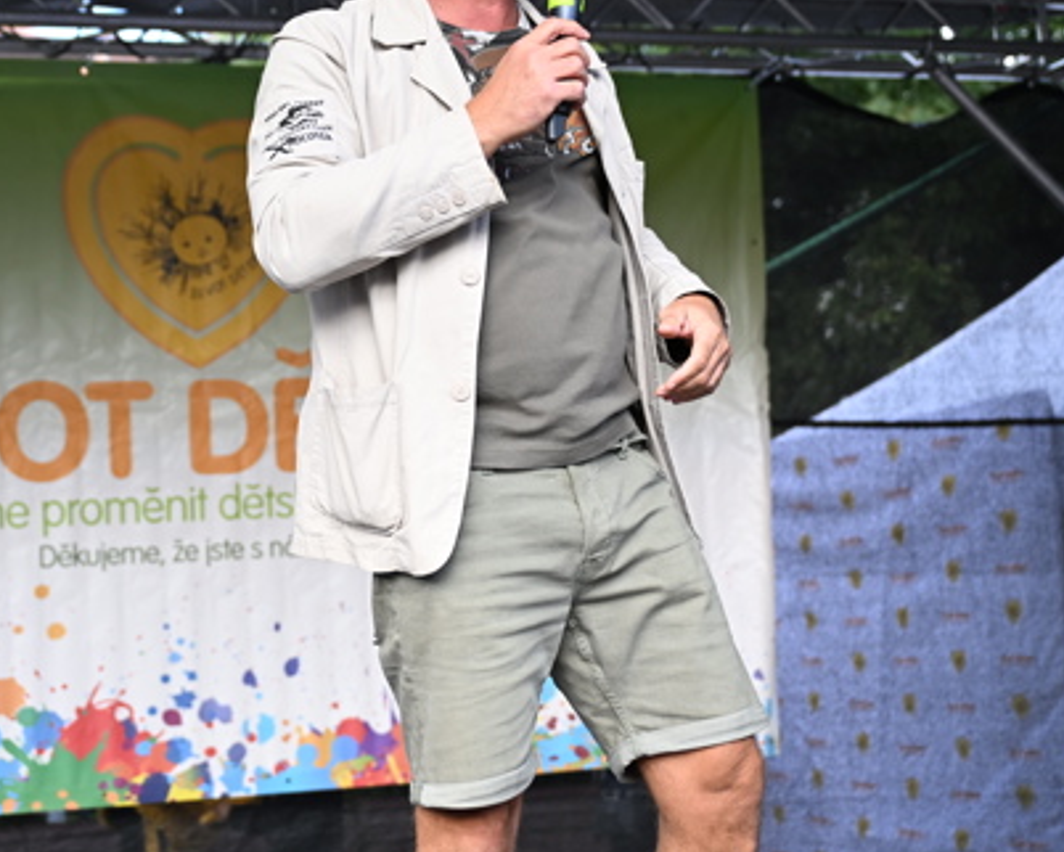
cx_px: 371
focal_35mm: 66
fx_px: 2079
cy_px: 355
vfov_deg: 23.1
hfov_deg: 28.5
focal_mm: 41
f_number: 2.8
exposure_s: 1/1000
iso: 500
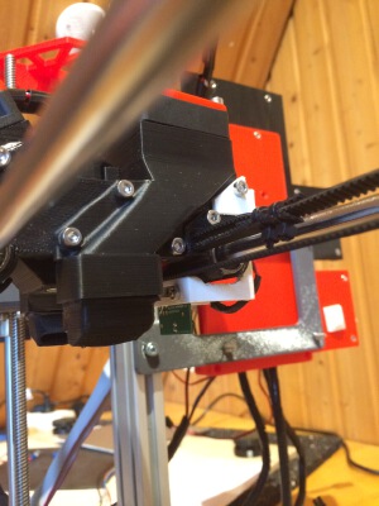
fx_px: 423
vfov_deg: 61.7
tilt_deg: +6.5
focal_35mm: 29
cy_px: 253
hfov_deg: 48.2
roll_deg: +4.2
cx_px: 190
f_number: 2.2
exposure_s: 1/17
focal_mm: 4.15
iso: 320
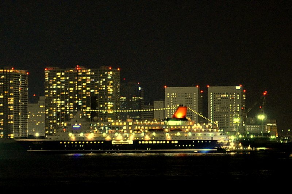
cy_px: 97
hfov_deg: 24.7
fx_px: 668
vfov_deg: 16.5
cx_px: 146
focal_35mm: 82
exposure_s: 1/5
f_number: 5.6
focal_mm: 55
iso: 3200
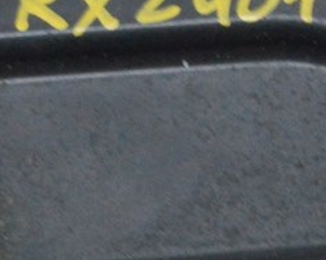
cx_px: 242
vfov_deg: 4.6
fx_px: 3210
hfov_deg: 5.8
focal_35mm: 333
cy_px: -28
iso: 6400
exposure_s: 1/20
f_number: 20
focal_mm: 55
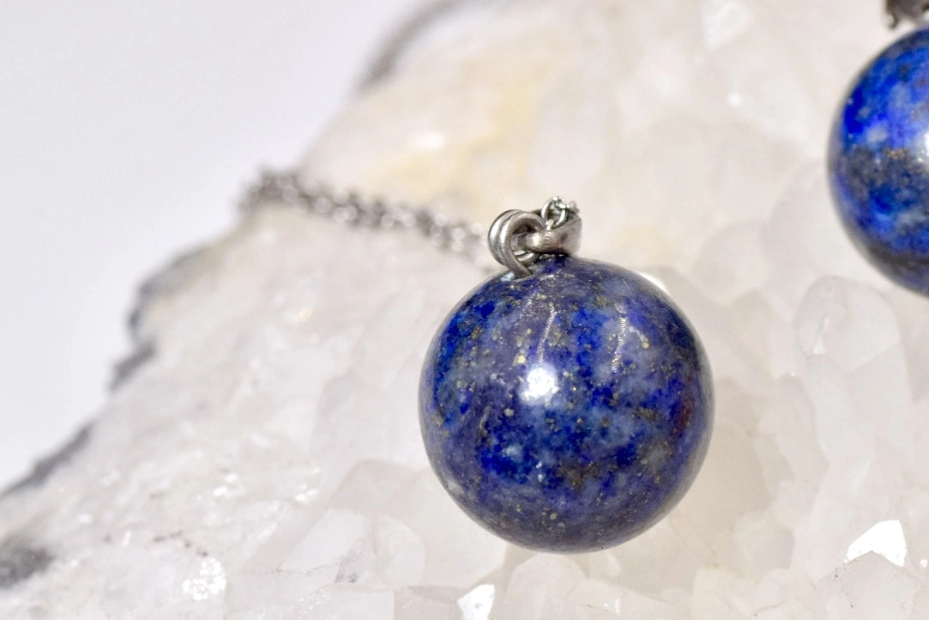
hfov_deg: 10.2
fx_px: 5212
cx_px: 679
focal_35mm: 202
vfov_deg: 6.8
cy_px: 216
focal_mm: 90
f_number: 13
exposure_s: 1/200
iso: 400
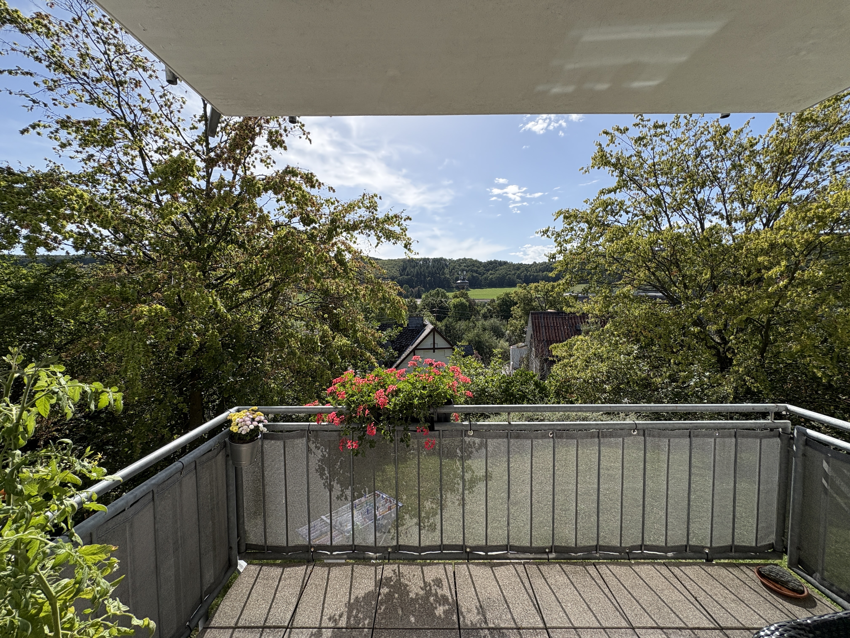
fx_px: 344
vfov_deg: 85.7
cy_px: 319
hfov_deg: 102.1
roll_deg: +0.7
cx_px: 425
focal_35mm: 14
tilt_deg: -2.8
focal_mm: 2.22
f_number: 2.2
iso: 64
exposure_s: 1/1832
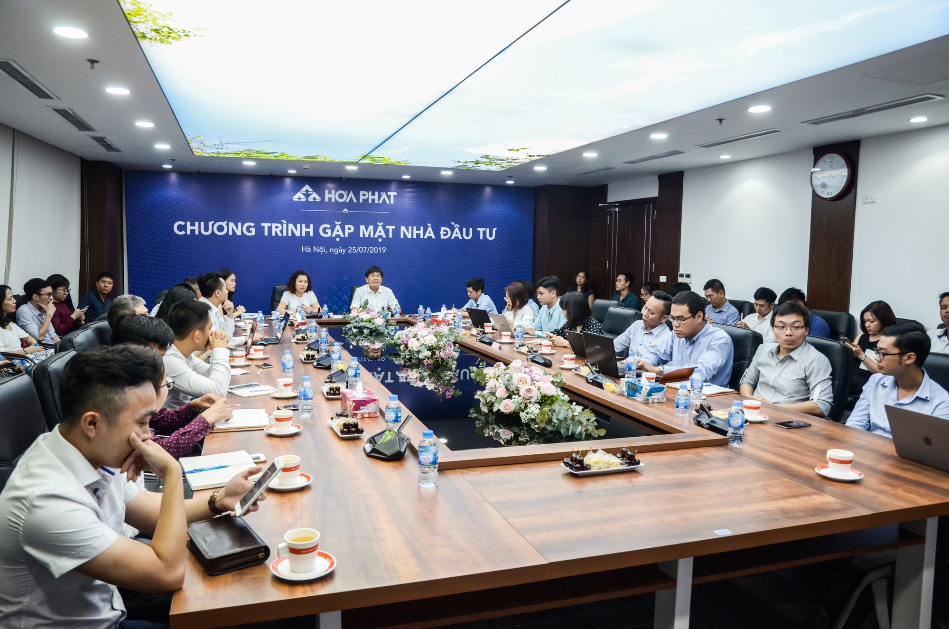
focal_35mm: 24
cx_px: 474
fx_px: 631
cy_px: 314
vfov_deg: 52.9
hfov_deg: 73.8
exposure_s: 1/125
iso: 1000
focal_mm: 16
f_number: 5.6
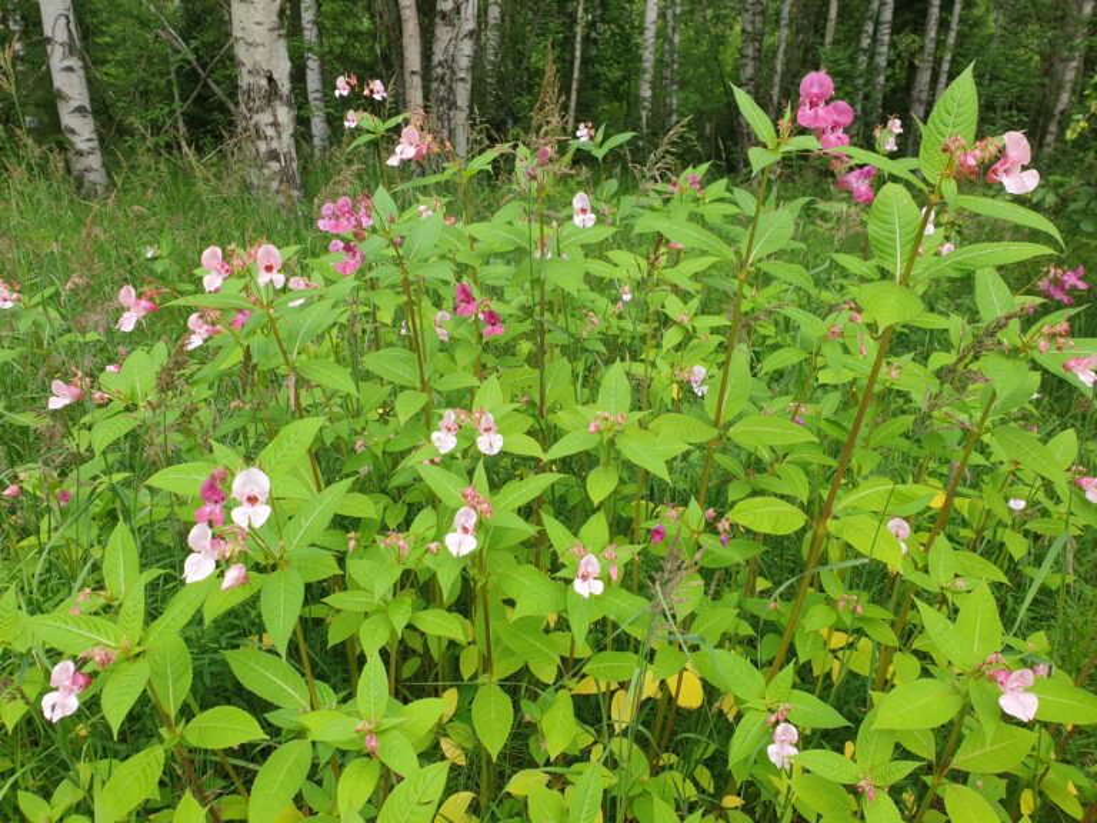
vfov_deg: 53.1
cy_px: 412
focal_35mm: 26
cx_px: 548
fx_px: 824
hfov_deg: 67.3
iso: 50
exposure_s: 1/273
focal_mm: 4.3
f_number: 2.4
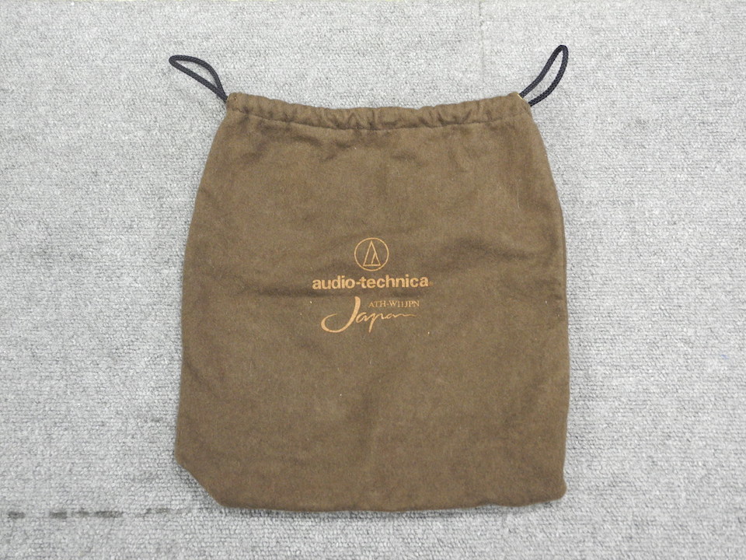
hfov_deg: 45.8
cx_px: 373
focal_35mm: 41
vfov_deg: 35.1
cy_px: 280
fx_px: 884
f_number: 3.2
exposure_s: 1/20
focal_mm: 8.8
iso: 400
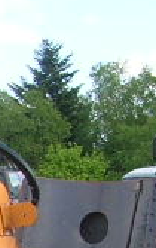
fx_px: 1538
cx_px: -208
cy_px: 405
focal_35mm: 227
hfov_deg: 5.6
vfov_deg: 8.9
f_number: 2.8
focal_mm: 5.8
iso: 50
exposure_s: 1/390
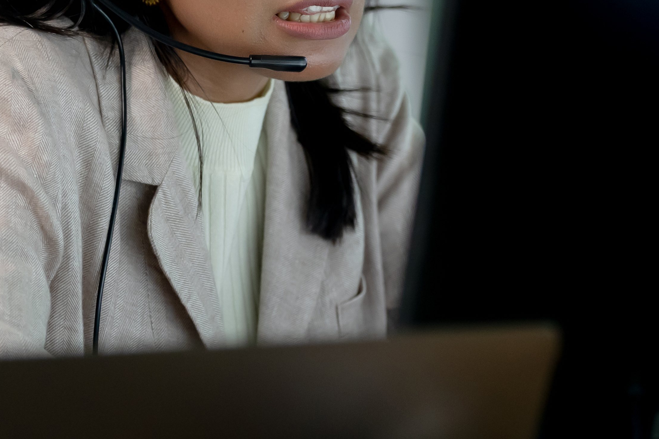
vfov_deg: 5.0
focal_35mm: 274
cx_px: 512
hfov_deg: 7.5
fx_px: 5015
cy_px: 128
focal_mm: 86
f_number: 2
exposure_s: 1/160
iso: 1000
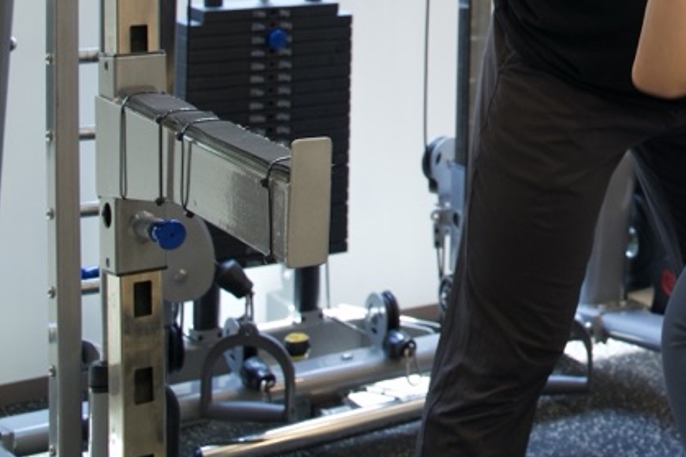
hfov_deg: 21.2
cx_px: 917
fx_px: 1638
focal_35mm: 86
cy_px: -193
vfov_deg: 14.9
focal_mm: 30
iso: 800
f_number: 4.5
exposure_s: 1/60
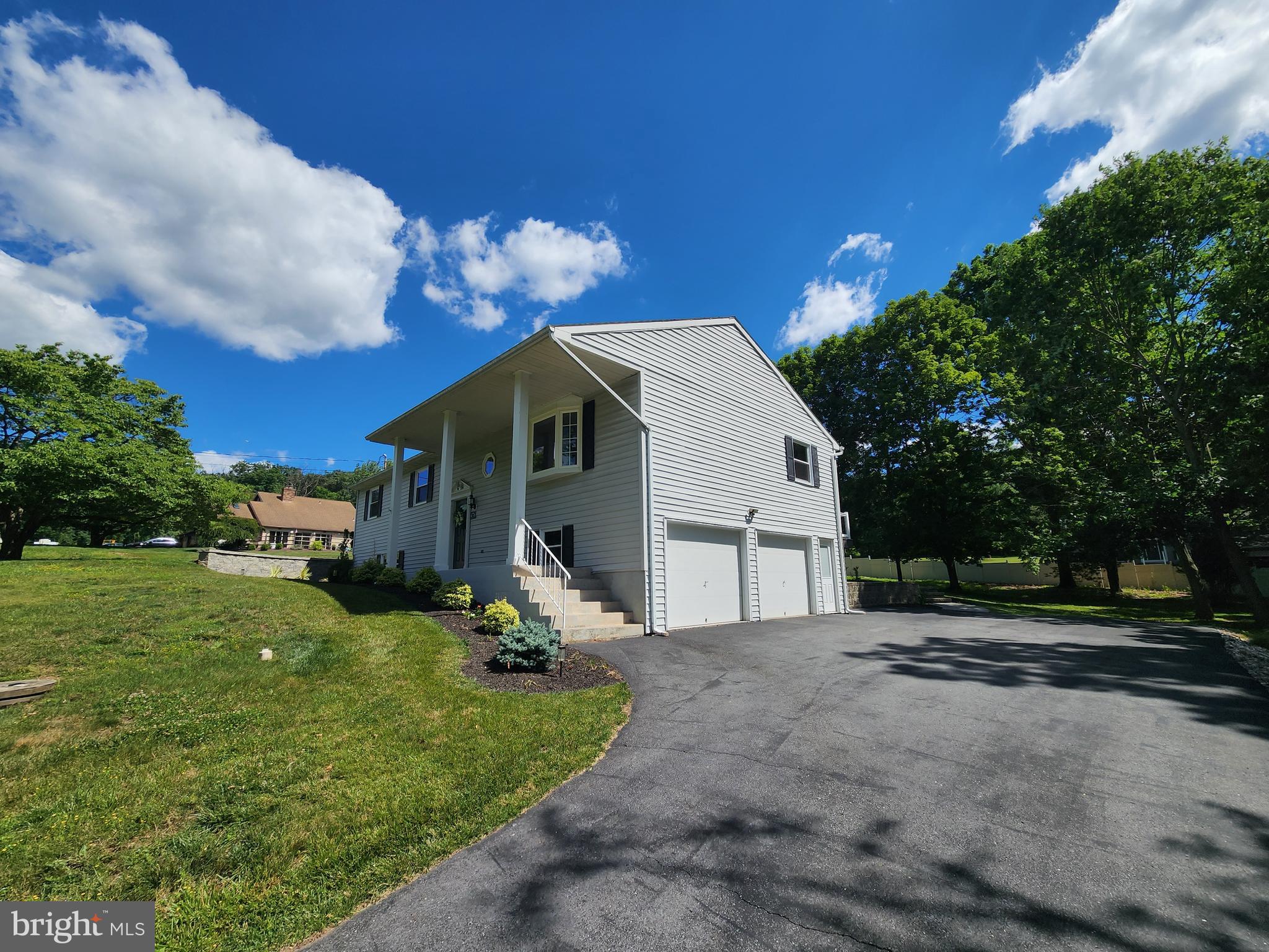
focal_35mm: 13
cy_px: 476
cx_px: 634
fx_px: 477
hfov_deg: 106.2
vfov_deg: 89.9
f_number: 2.2
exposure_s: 1/3589
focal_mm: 2.2
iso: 50
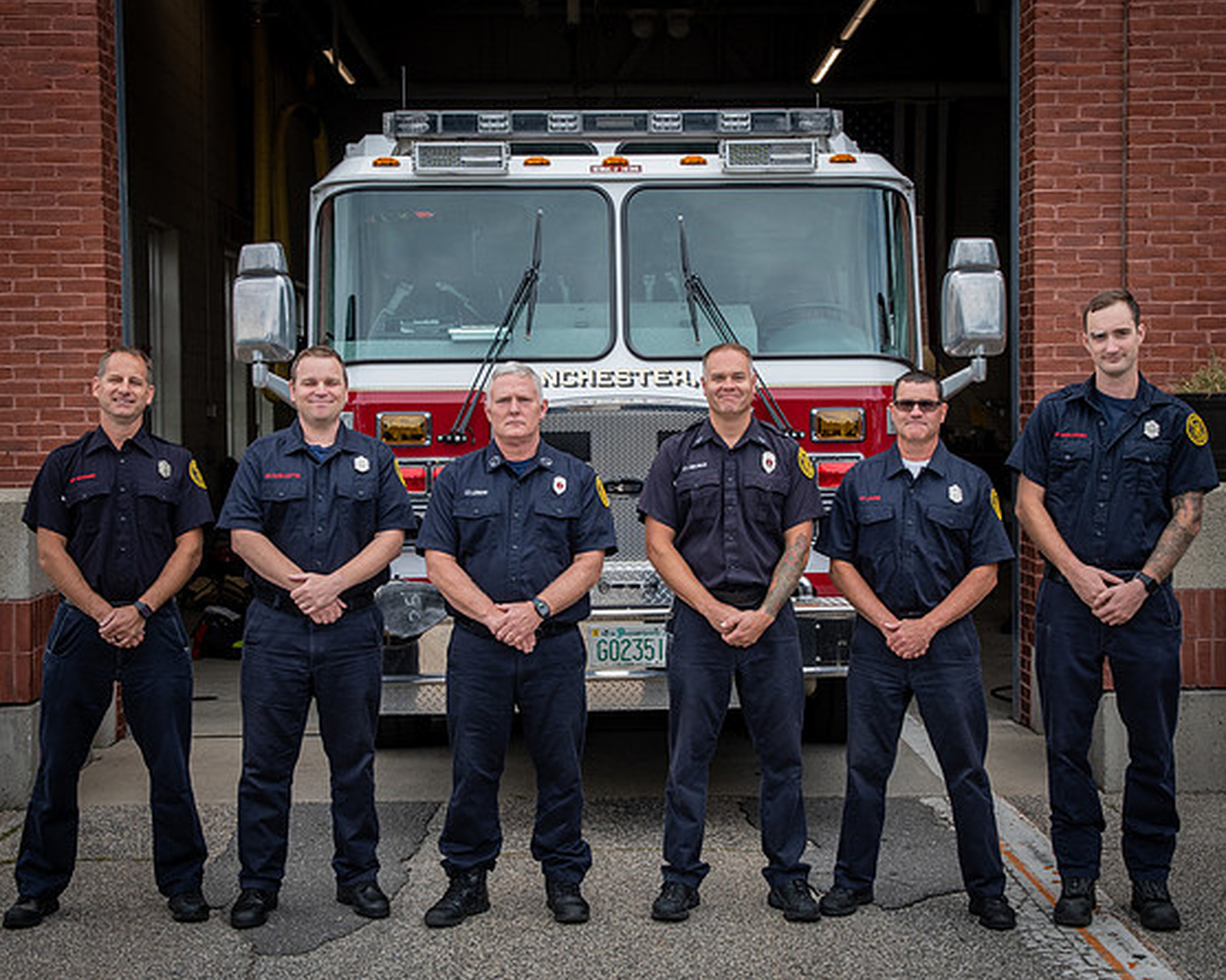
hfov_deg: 32.5
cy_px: 470
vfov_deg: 26.2
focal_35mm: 58
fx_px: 2103
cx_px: 658
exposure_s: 1/125
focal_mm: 30
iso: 250
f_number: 8
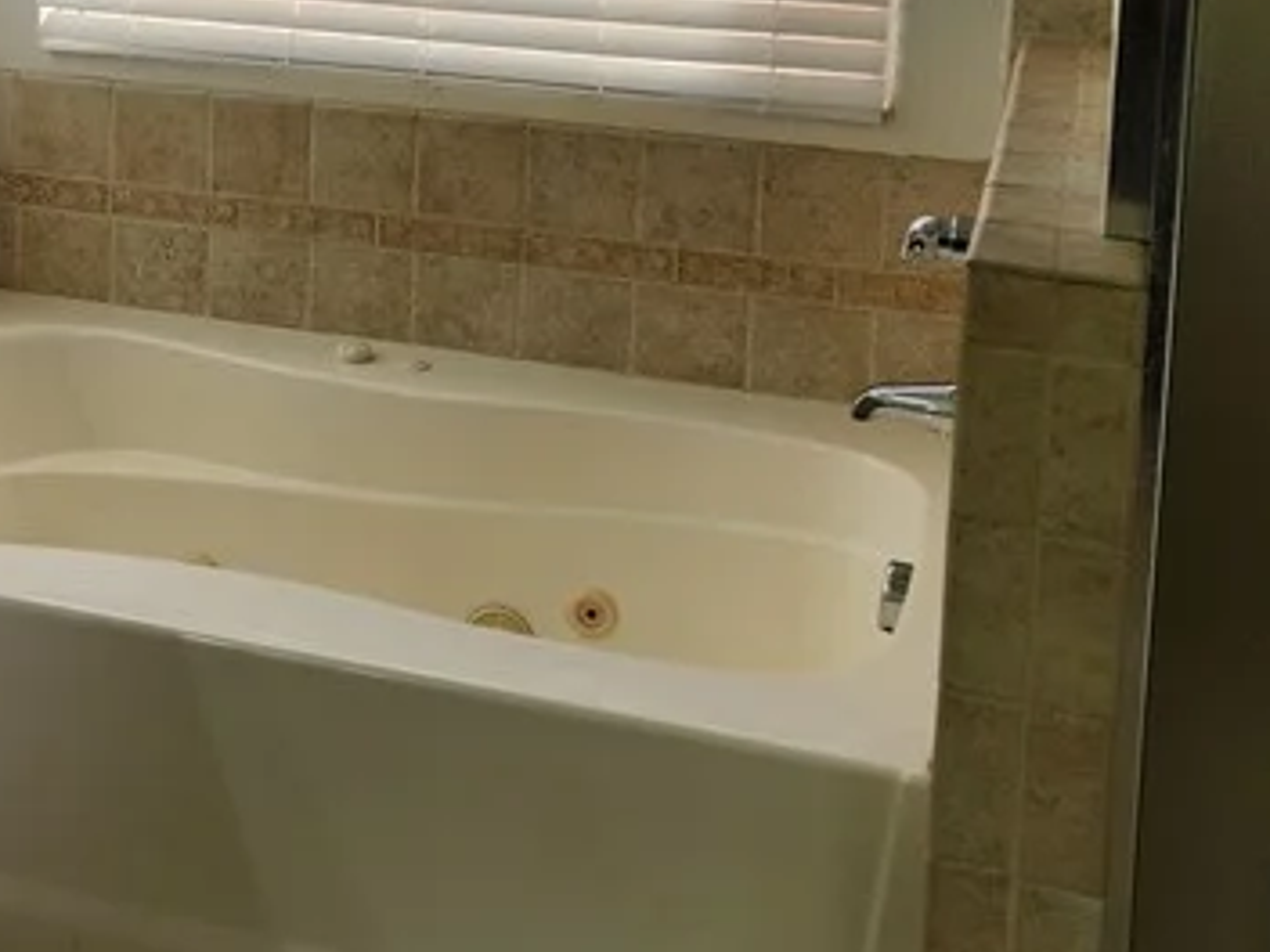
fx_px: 2458
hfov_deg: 27.6
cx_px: 61
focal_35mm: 67
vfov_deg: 21.0
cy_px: -58
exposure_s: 1/160
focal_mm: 5.4
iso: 20
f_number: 1.8
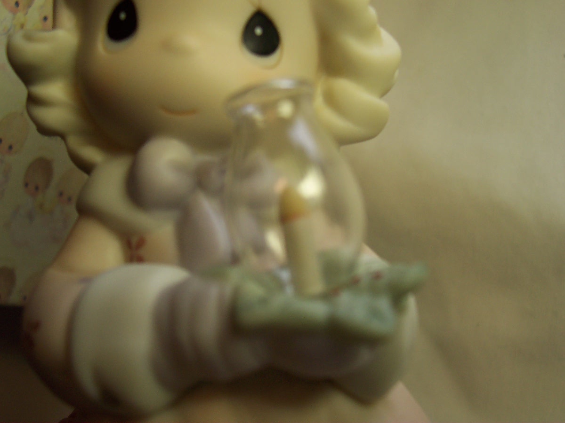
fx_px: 604
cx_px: 282
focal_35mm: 37
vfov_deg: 38.7
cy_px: 212
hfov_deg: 50.1
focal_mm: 5.6
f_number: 2.8
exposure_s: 1/180
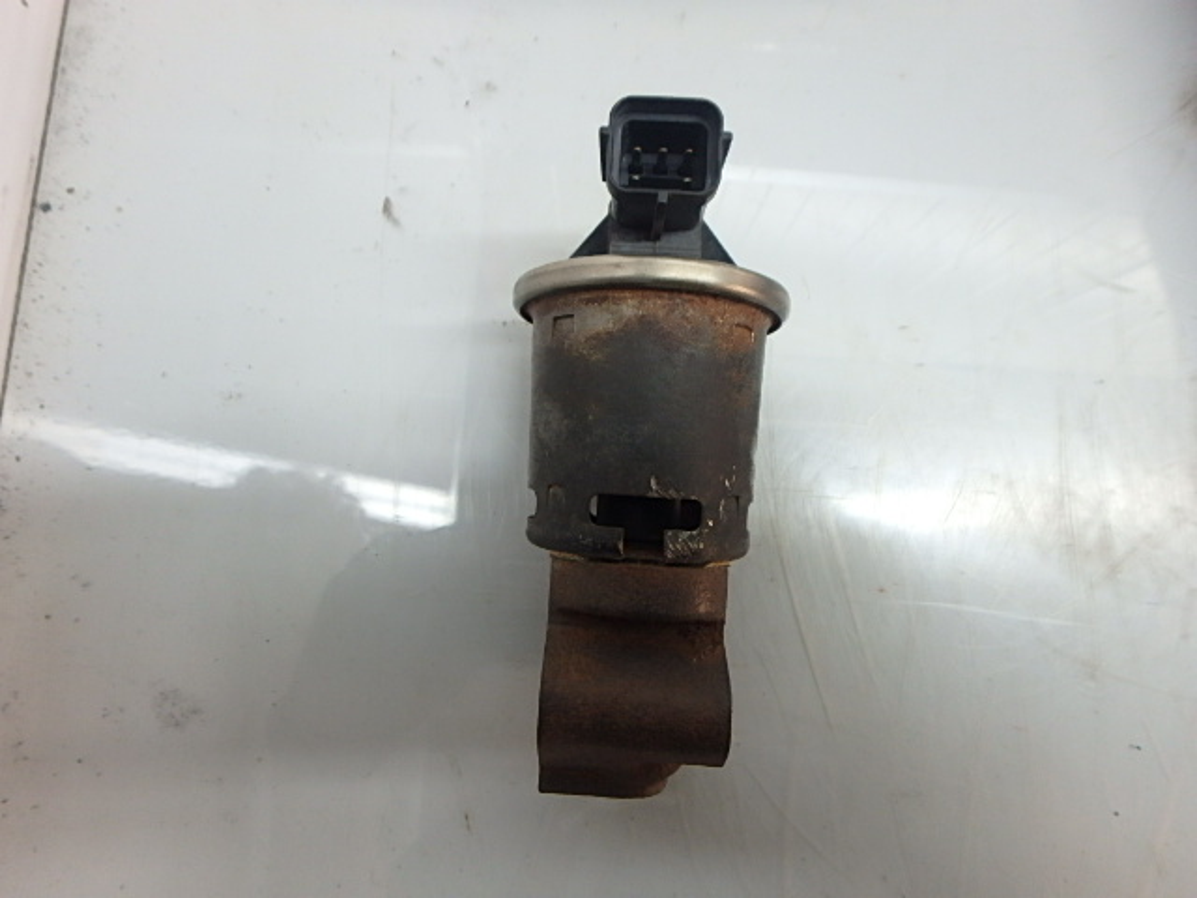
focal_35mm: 21
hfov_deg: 79.0
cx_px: 598
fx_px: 726
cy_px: 449
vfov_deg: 63.4
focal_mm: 3.7
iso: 250
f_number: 3.5
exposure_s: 1/30
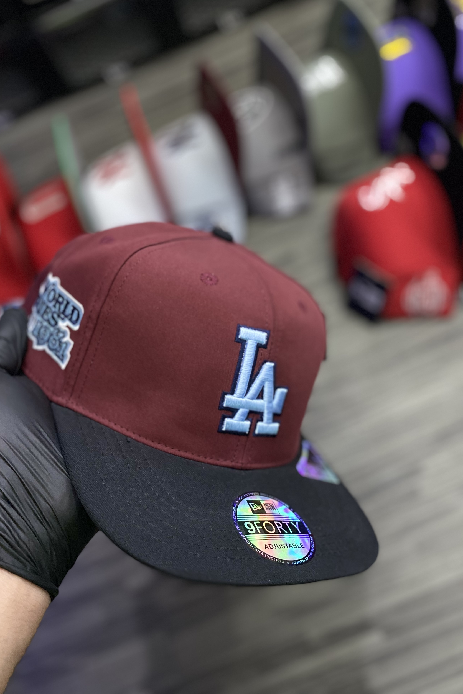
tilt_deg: -58.8
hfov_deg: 46.4
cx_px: 234
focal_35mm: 28
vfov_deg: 65.5
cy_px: 336
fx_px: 540
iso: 500
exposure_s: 1/60
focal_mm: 4.25
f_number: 1.8
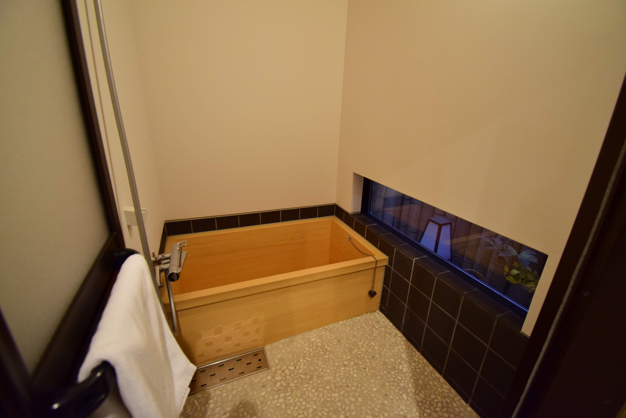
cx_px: 313
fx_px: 261
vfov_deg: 77.4
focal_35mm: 15
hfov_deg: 100.4
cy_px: 209
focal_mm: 10
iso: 800
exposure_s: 1/20
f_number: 4.5
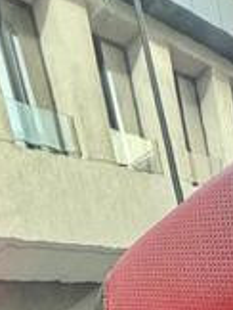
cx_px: -40
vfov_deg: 13.7
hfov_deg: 18.7
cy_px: 807
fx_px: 671
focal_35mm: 75
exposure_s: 1/99
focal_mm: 2.22
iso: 200
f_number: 2.2
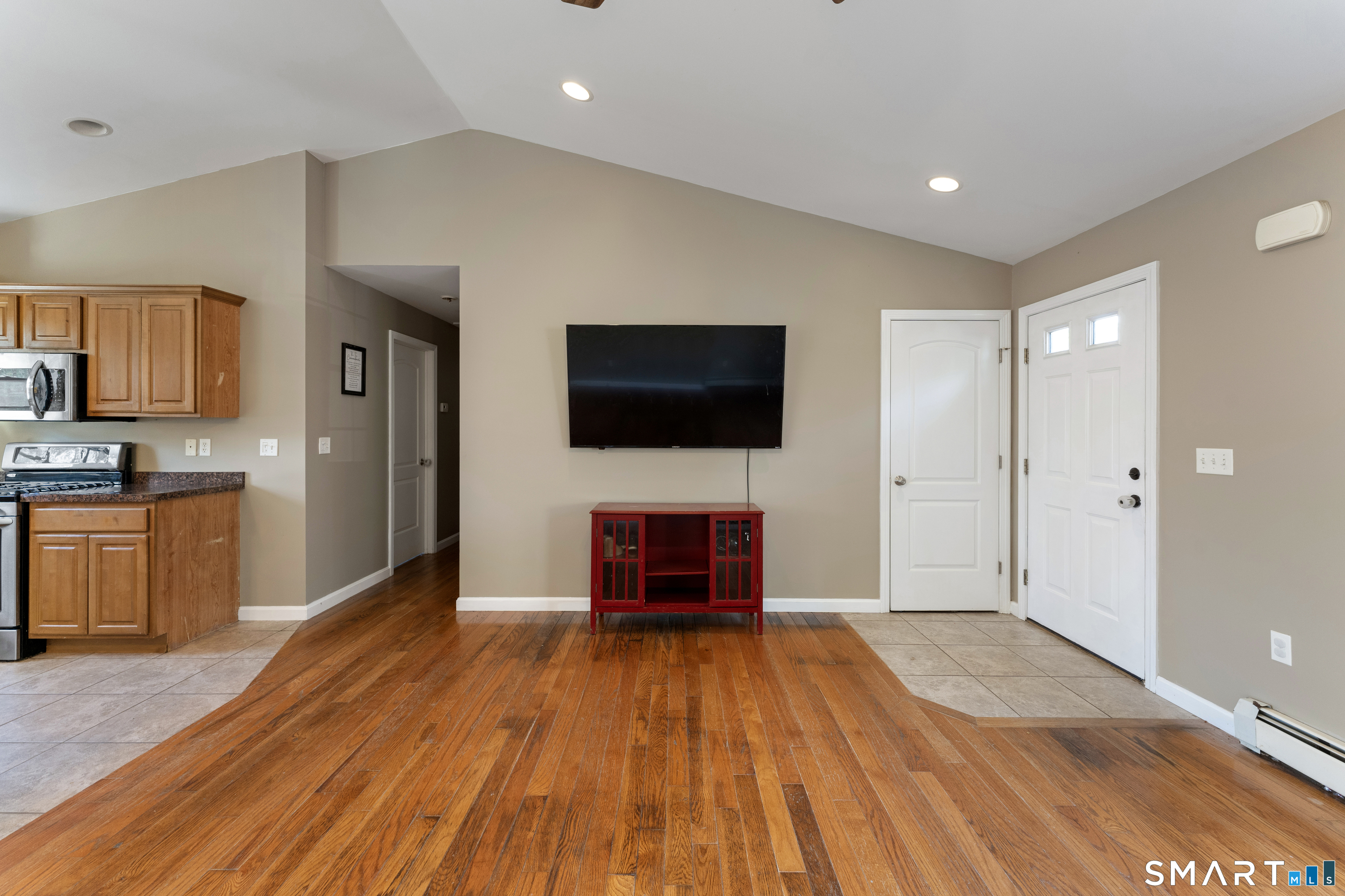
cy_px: 448
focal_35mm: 14
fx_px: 523
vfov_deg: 81.2
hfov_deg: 104.3
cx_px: 672
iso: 800
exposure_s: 1/13
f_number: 8
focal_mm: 14
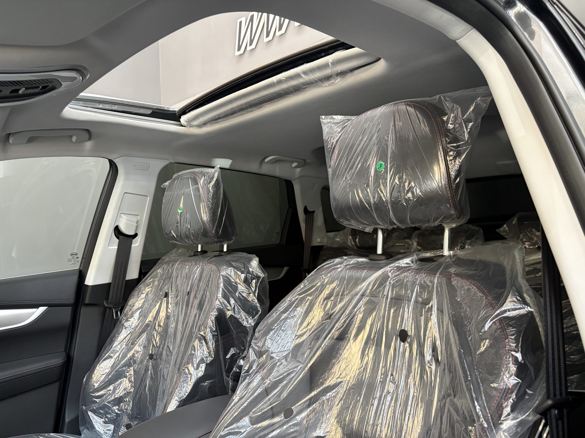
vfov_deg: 53.1
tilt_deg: +2.0
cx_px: 292
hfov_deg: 67.3
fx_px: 439
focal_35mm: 26
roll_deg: +1.9
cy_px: 219
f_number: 1.6
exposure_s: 1/60
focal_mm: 5.96
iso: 200
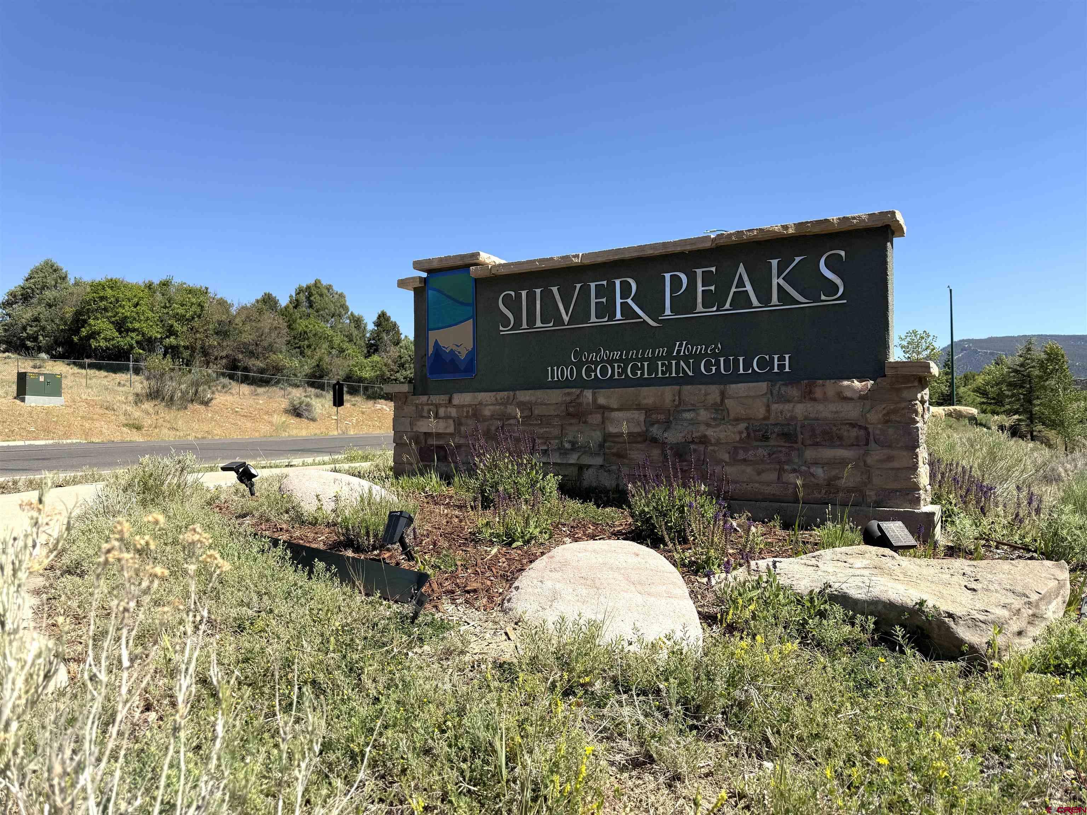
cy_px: 408
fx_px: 754
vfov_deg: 56.8
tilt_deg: +1.5
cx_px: 544
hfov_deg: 71.6
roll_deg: +0.3
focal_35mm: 24
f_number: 1.78
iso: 80
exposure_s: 1/3759
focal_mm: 6.76
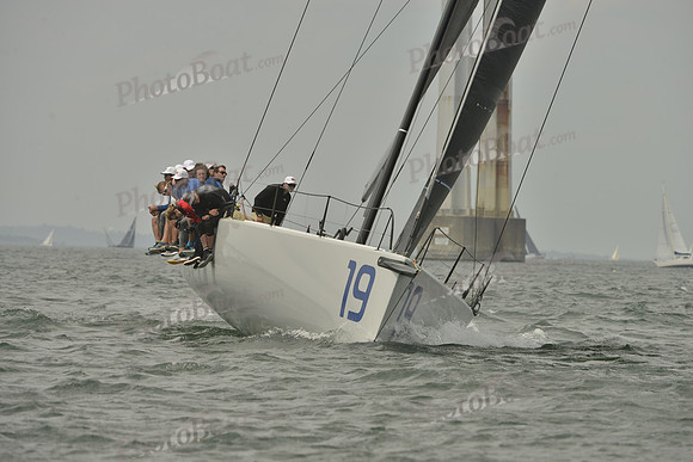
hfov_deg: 5.9
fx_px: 6739
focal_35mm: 350
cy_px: 231
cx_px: 346
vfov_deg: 3.9
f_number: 10
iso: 280
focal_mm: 350
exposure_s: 1/1000
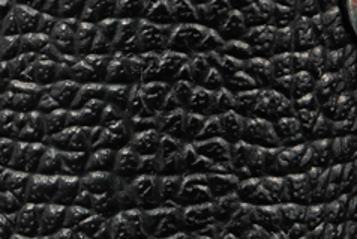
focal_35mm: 606
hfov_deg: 3.4
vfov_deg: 2.3
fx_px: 6013
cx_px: -496
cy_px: 186
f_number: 14
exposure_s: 1/4
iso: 800
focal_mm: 90
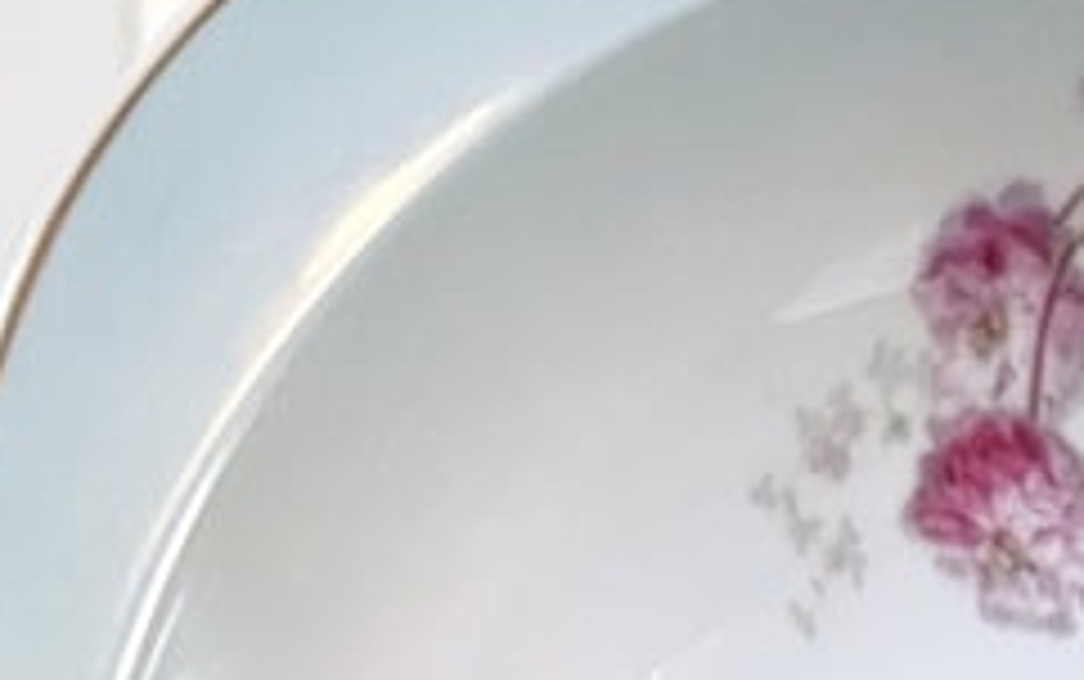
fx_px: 3459
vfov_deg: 9.7
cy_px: 1734
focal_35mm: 117
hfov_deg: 17.1
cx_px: 1264
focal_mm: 5.7
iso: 200
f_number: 1.5
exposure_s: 1/50
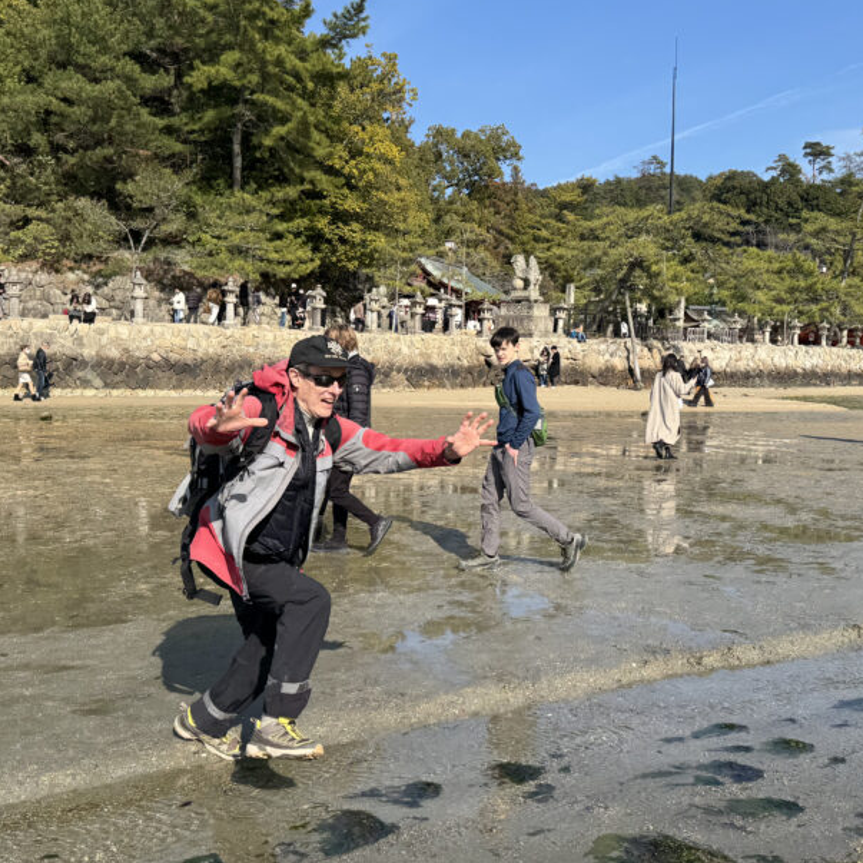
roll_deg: -2.2
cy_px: 475
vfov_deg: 46.0
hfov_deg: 46.0
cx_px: 399
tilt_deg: -6.3
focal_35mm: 36
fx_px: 1015
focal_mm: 6.76
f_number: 1.78
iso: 80
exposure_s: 1/4049
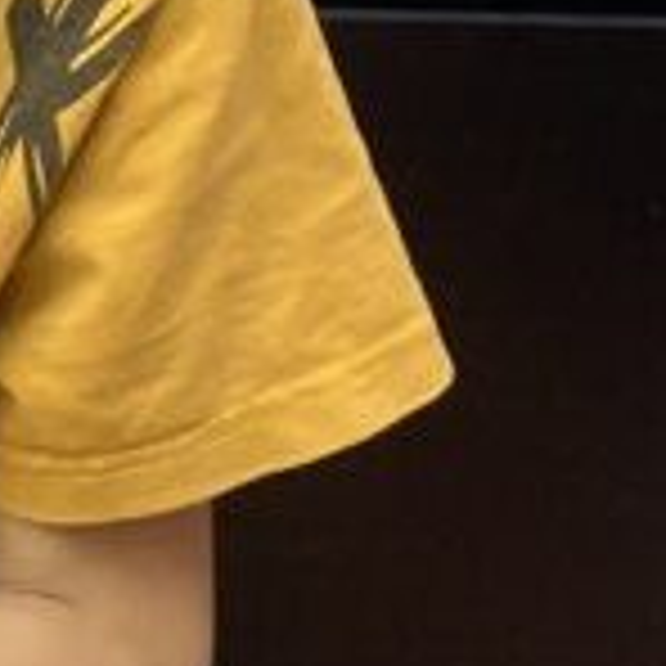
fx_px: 3374
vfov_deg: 11.0
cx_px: -585
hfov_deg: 10.5
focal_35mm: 155
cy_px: -220
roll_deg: -3.7
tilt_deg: -21.3
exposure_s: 1/100
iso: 80
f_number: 1.8
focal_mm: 4.25
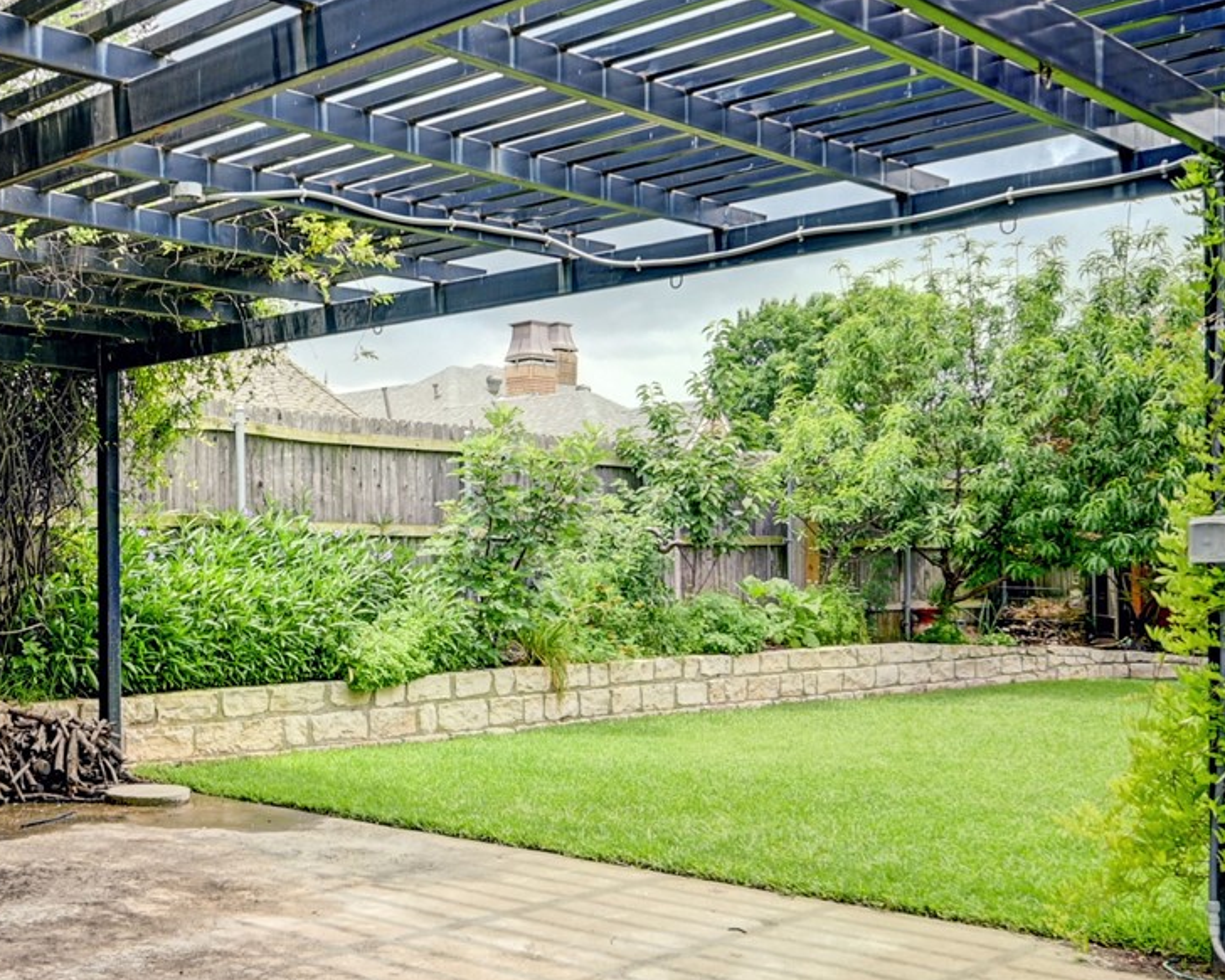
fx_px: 1522
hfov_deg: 41.9
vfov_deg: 35.6
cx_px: 242
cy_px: 558
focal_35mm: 42
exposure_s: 1/200
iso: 200
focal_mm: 15
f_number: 9
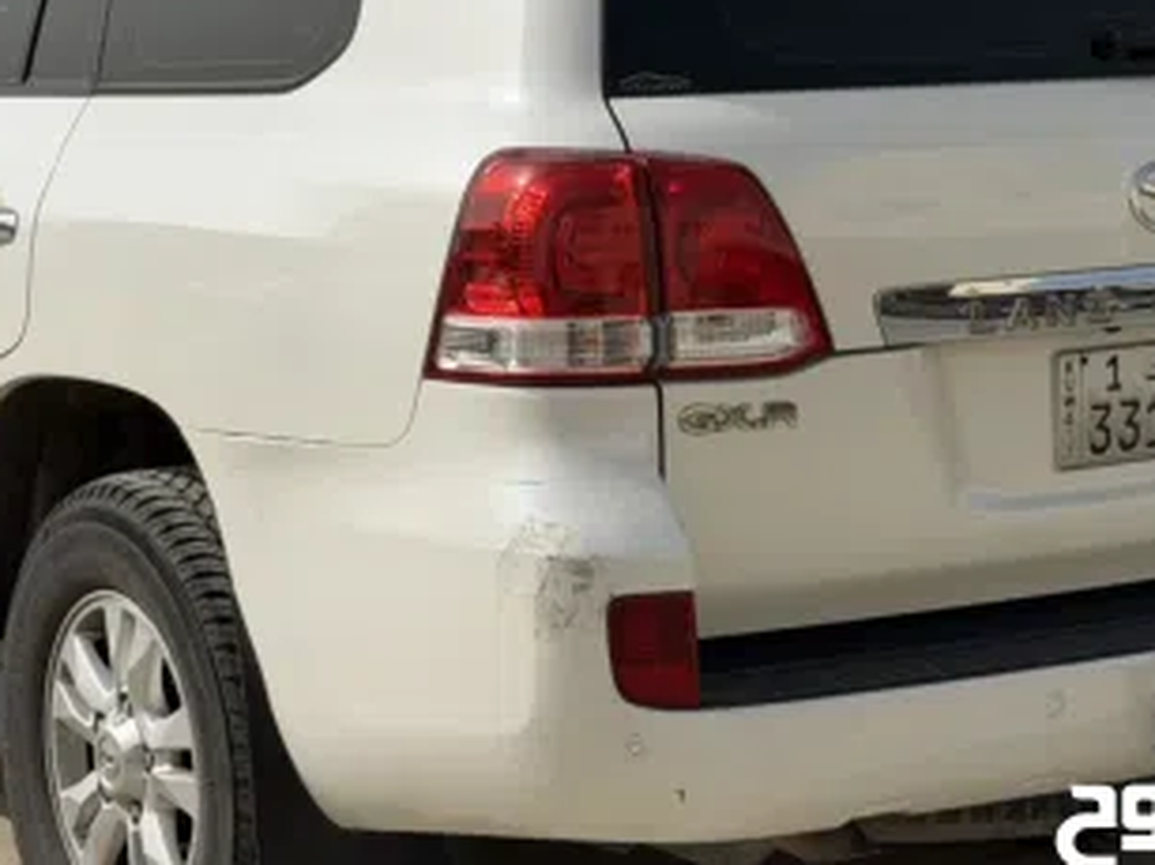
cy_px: 207
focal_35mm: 100
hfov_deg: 19.6
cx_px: 489
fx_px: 3335
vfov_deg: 14.7
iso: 80
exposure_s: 1/9901
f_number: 1.78
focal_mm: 6.76
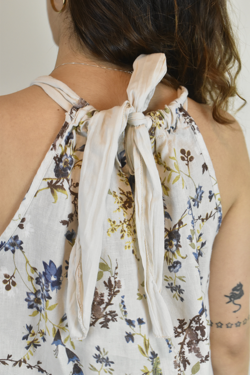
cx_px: 125
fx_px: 719
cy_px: 188
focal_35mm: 69
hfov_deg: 19.7
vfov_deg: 29.2
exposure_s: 1/40
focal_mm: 46
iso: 1600
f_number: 18
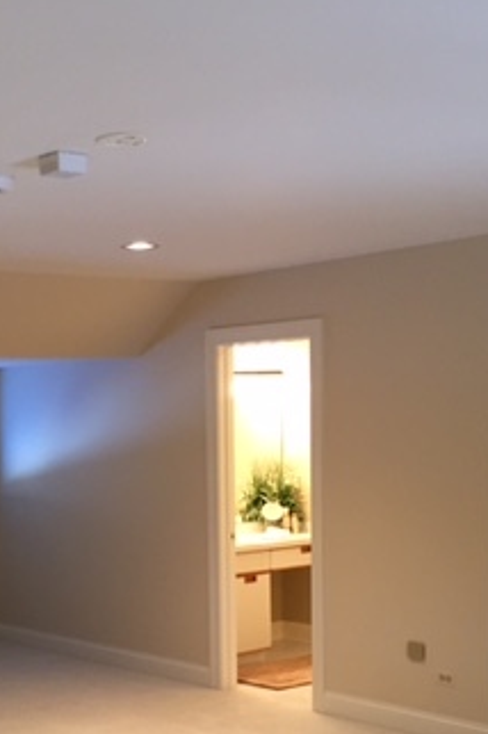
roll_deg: +2.2
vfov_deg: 32.9
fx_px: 1223
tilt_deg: -5.6
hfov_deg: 22.3
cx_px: 93
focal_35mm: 60
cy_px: 538
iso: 100
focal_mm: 4.15
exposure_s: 1/30
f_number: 2.2
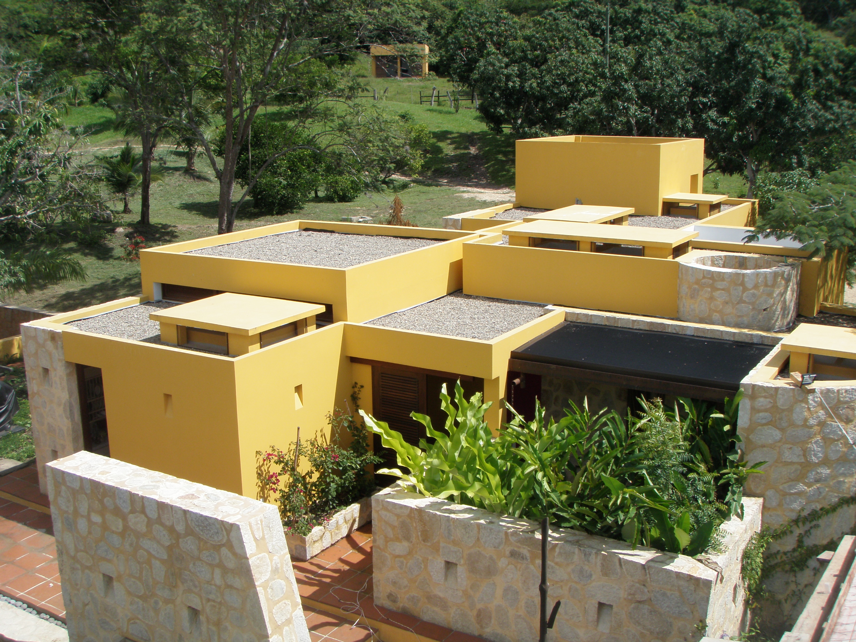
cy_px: 321
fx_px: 940
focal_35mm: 38
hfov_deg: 49.0
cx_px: 428
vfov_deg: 37.7
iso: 80
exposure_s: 1/500
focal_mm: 6.7
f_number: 4.5
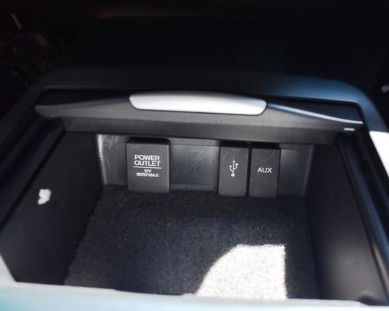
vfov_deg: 43.4
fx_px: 391
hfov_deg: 52.5
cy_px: 155
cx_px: 230
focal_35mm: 34
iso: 800
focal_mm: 20
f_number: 3.5
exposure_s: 1/160
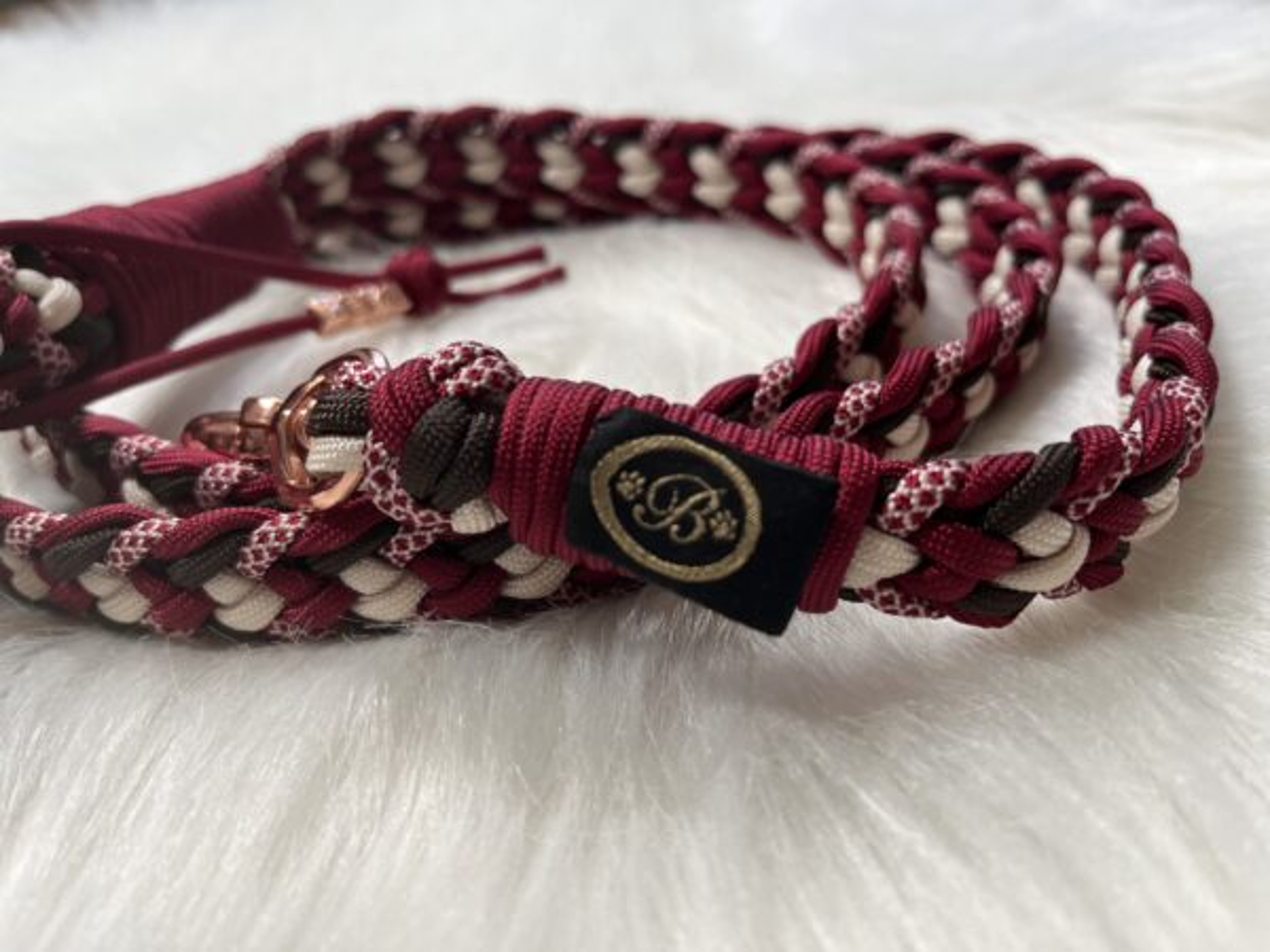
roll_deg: +6.8
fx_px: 954
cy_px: 476
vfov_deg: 53.1
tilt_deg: -32.4
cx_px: 635
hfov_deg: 67.3
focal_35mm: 26
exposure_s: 1/100
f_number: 1.6
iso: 100
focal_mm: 5.1
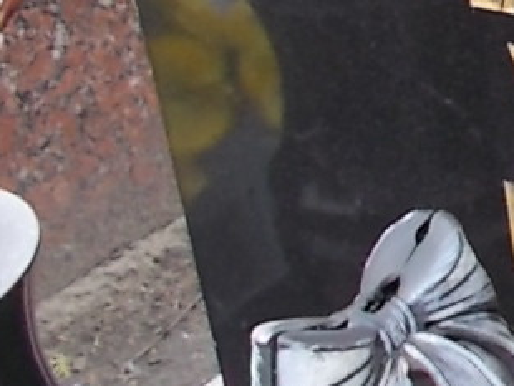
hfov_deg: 12.1
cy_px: -186
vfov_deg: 10.7
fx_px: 1991
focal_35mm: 134
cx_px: 1190
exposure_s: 1/80
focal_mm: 4.6
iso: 80
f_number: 3.2
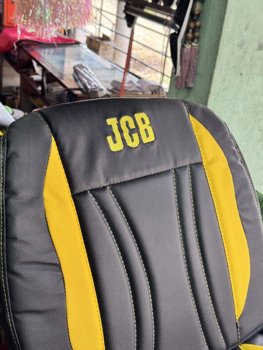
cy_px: 177
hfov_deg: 29.7
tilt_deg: -23.3
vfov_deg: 38.9
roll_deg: -7.3
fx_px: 496
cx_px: 129
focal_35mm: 49
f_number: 1.78
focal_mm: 6.76
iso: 64
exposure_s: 1/100
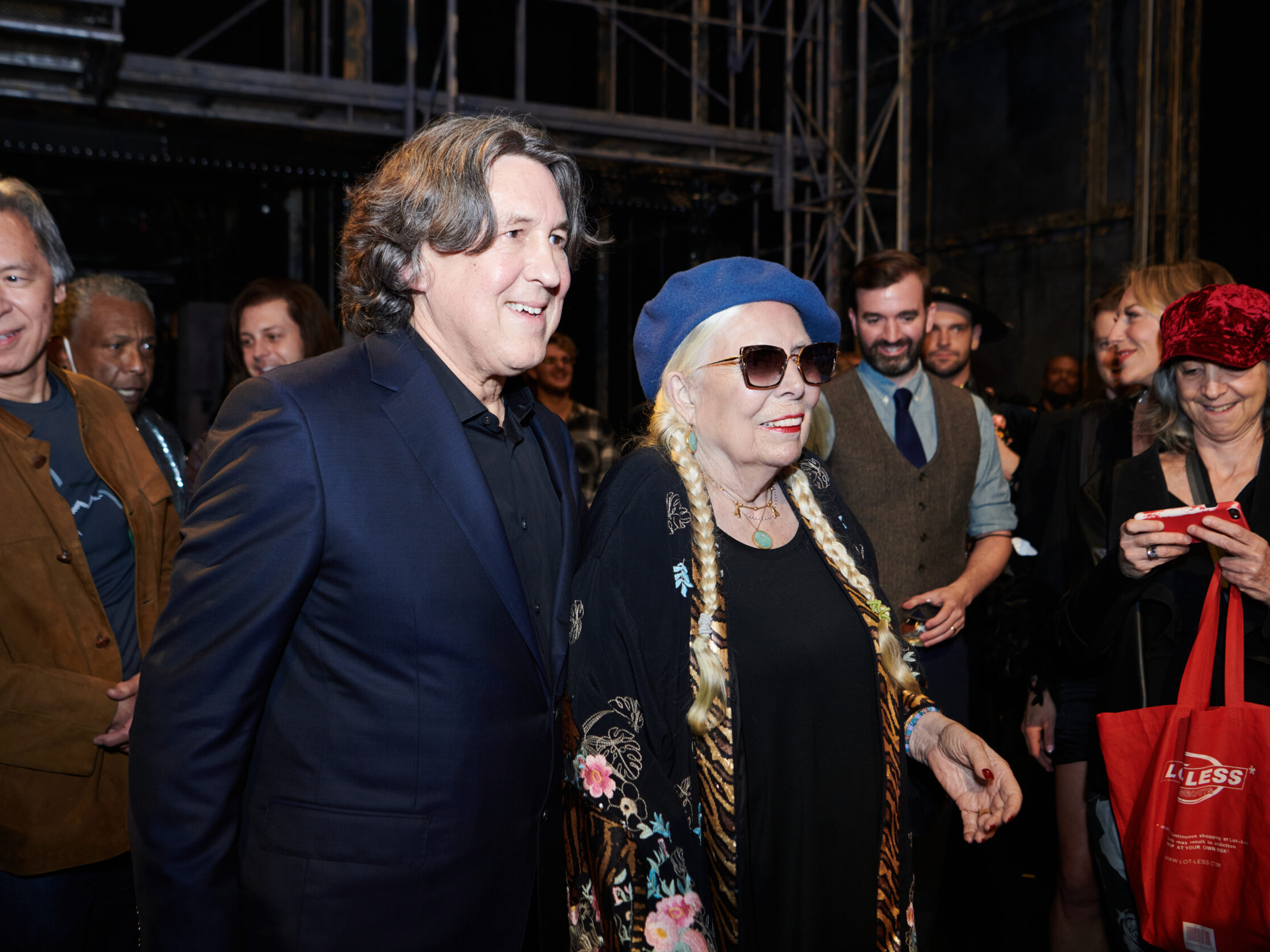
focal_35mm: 34
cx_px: 590
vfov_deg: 41.8
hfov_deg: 53.9
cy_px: 470
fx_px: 1247
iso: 1000
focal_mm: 31
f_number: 4
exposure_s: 1/160
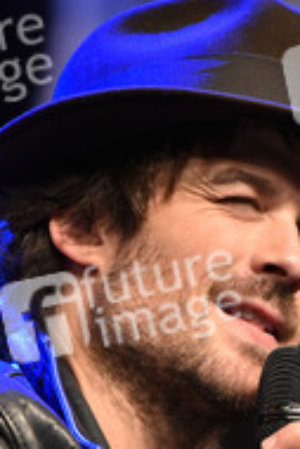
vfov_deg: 2.0
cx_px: 189
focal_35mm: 1051
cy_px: 425
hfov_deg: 1.3
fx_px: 13113
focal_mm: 500
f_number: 5.6
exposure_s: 1/100
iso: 3200
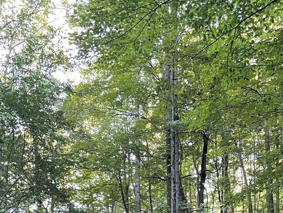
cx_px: 204
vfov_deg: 21.1
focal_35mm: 64
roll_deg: +0.0
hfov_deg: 29.9
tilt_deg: +1.0
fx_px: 523
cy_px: 268
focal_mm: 5.1
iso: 320
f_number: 1.6
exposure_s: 1/60
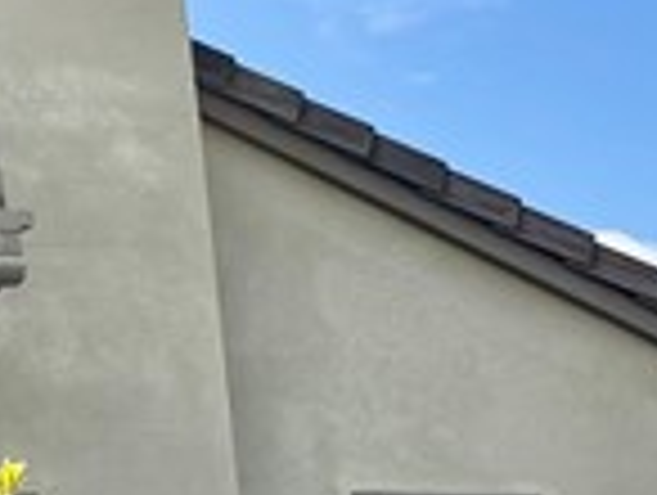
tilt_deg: +14.6
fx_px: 3194
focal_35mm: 168
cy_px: 86
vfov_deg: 8.8
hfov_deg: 9.8
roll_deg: -0.5
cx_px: -1120
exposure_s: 1/2415
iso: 80
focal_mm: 6.76
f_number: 1.78
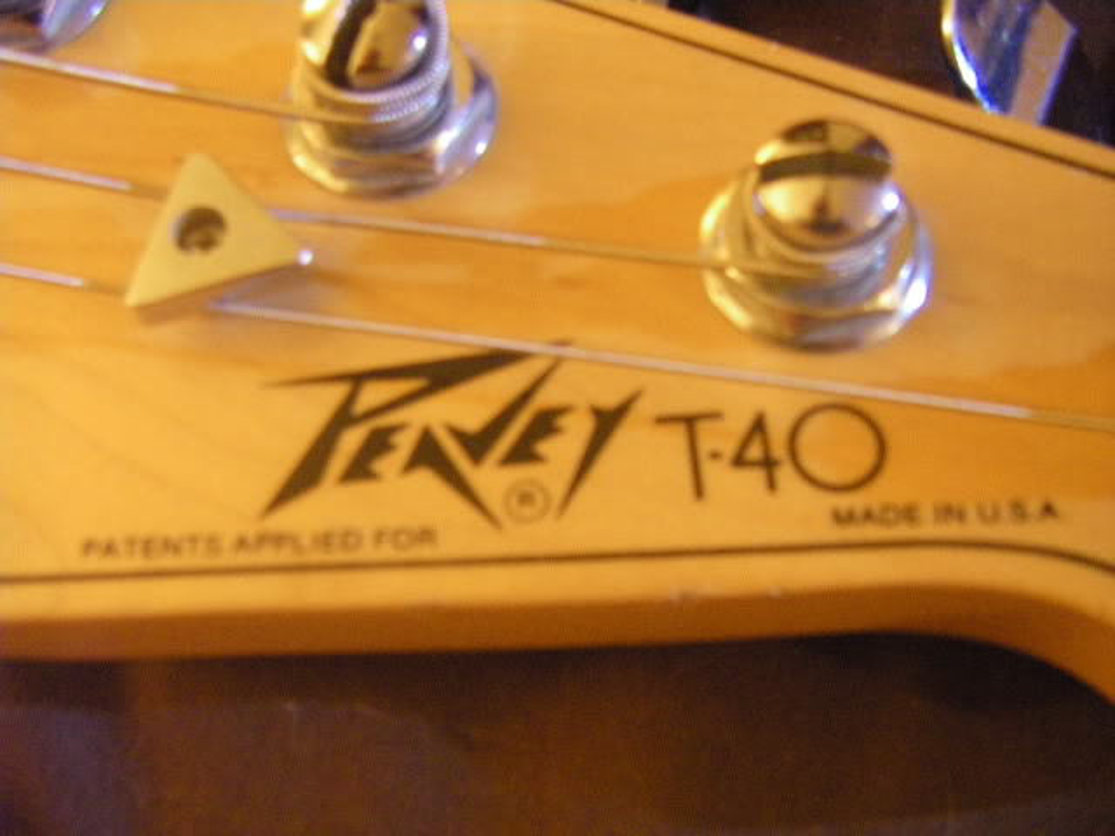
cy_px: 418
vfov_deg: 31.5
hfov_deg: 41.2
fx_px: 1482
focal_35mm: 46
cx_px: 558
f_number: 3.6
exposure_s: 1/4
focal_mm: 7.6
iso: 800
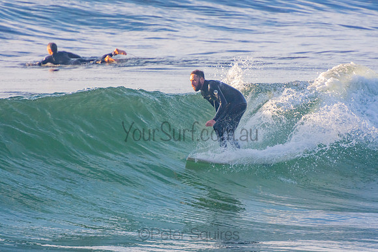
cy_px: 126
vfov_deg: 2.2
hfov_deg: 3.3
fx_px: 6525
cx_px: 189
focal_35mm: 621
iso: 500
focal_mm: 400
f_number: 5.6
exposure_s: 1/1250
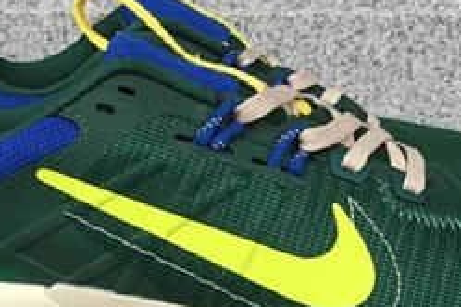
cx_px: 222
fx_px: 1063
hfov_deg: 24.5
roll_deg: +0.0
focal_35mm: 83
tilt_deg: -20.2
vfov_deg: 15.9
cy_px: 351
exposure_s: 1/265
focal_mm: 3.3
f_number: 2.4
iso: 25
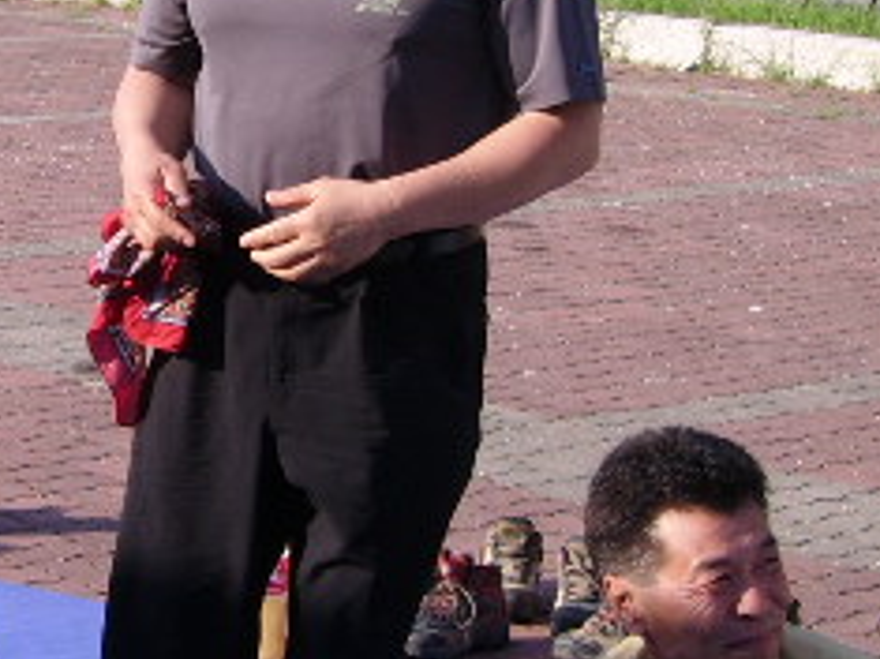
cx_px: 150
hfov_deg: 13.1
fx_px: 3811
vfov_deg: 9.9
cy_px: 273
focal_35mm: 150
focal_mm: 9.16
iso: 50
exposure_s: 1/420
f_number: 3.4
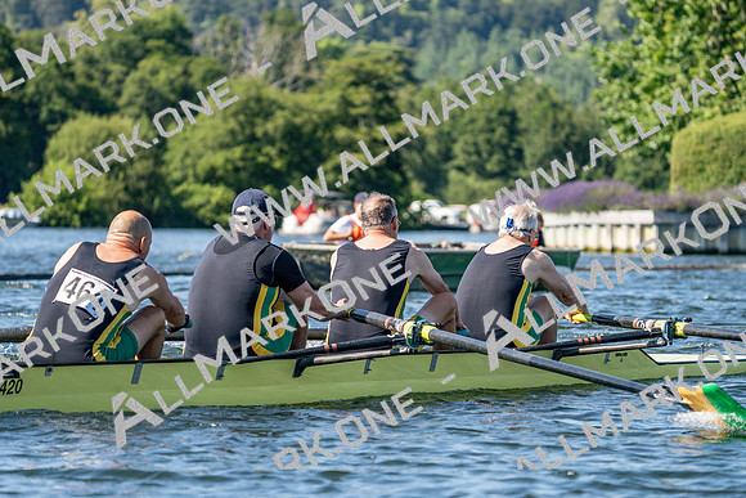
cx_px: 373
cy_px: 249
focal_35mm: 202
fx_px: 4187
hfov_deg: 10.2
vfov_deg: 6.8
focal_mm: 202
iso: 400
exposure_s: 1/1600
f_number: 5.6
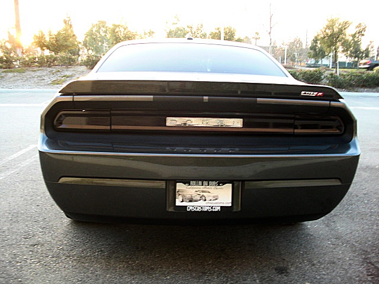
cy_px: 142
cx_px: 190
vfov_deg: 39.7
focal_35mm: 36
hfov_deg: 51.4
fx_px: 394
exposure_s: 1/60
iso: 200
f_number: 2.8
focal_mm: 6.3
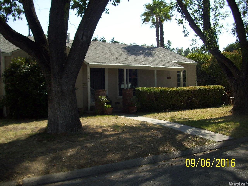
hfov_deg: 54.0
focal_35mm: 34
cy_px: 93
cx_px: 124
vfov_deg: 41.8
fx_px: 244
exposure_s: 1/640
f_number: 2.9
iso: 80
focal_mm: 5.7
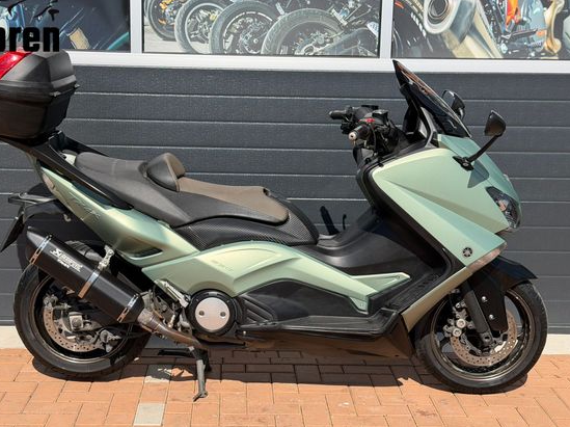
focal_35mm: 56
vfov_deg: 26.1
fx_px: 922
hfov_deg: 34.3
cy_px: 232
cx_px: 259
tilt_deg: -10.2
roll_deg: -1.1
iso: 80
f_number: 1.78
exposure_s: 1/5208
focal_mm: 6.76
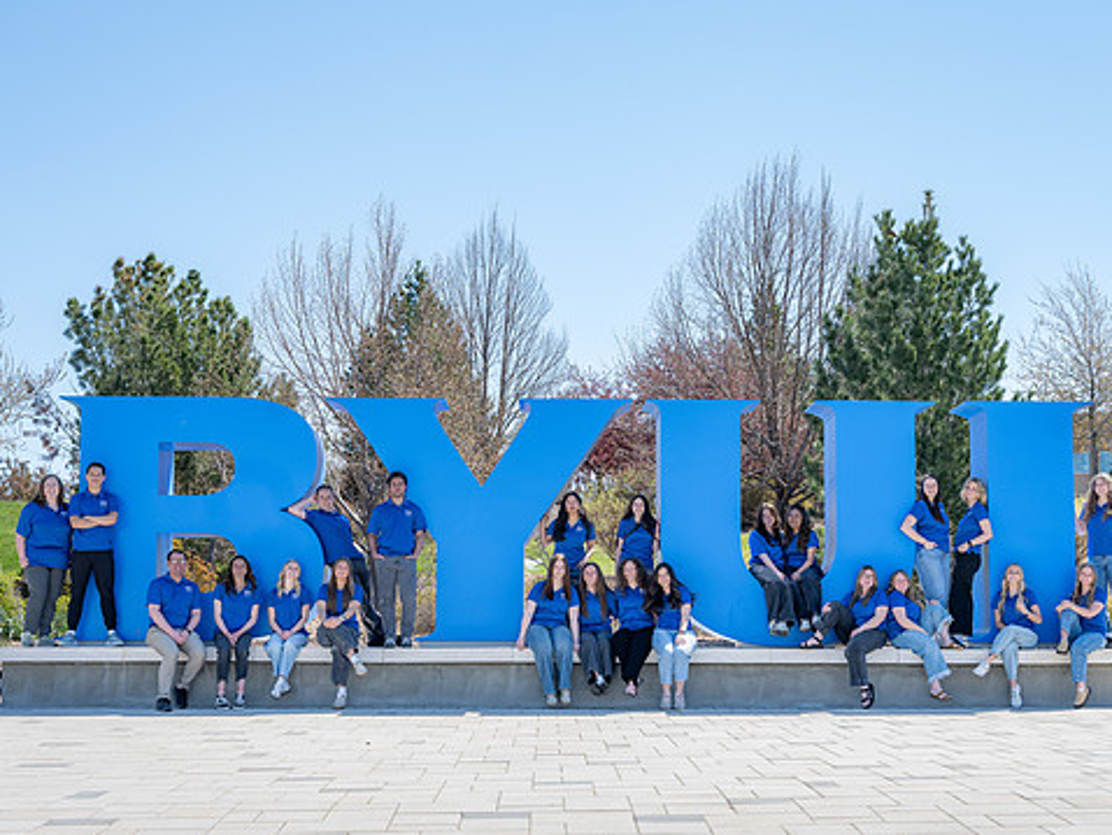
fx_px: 1703
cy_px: 512
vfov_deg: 27.5
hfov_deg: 36.1
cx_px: 592
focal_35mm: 53
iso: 100
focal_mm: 39
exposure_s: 1/320
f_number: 5
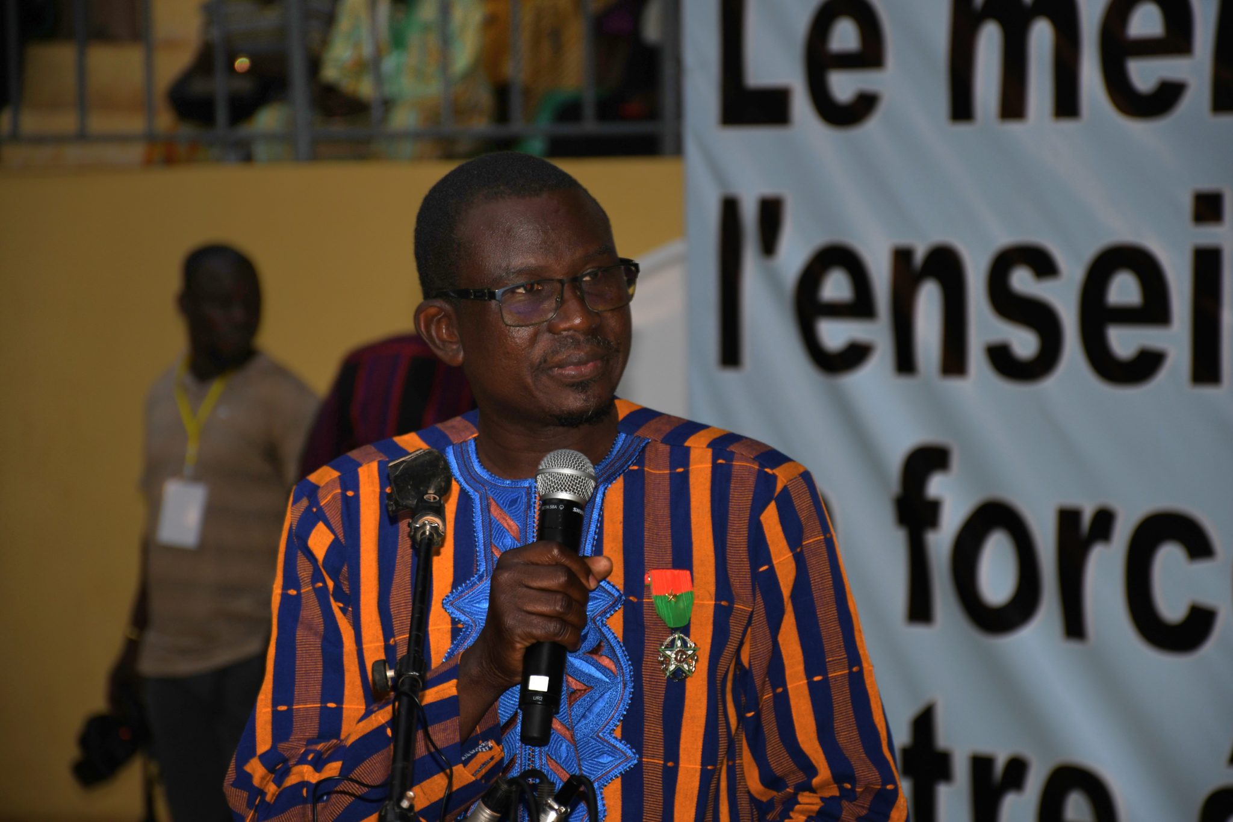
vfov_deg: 8.7
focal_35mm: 157
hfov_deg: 13.1
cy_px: 411
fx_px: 5376
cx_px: 616
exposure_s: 1/60.2
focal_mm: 105
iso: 200
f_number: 5.6
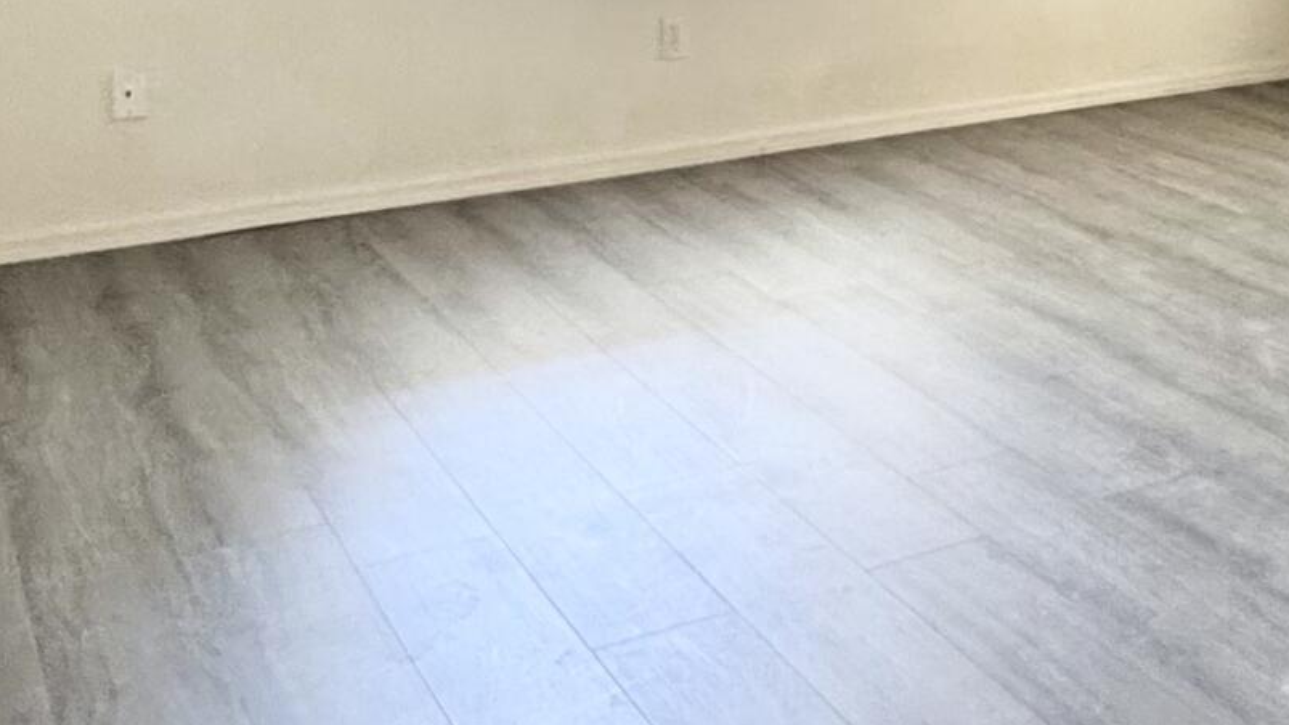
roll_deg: -0.5
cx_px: 1120
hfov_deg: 34.8
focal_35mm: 57
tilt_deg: -0.9
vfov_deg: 19.1
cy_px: -289
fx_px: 1949
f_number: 2.2
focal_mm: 2.22
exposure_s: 1/120
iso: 250
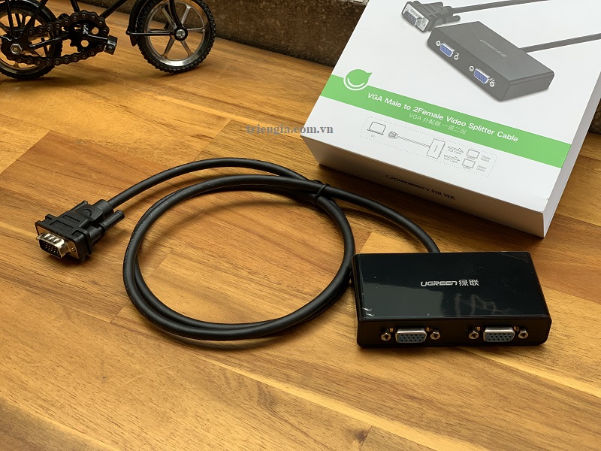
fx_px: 903
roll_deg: +1.1
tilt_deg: -42.7
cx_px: 300
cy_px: 226
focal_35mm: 52
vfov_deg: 28.0
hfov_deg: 36.8
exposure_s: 1/122
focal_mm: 6
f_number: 2.4
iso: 40
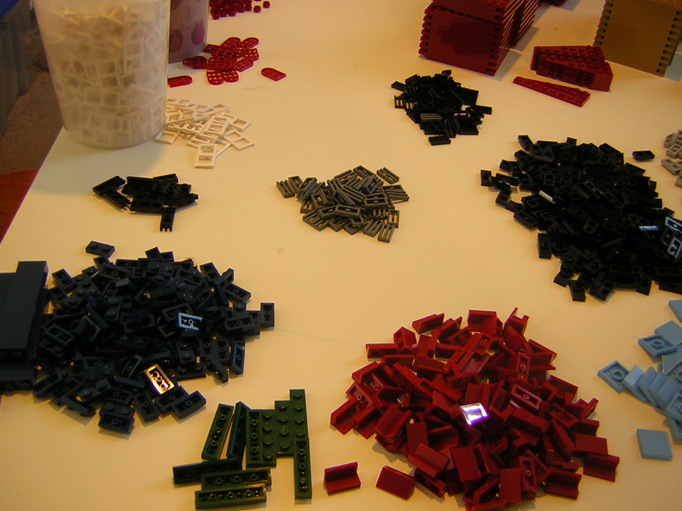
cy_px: 240
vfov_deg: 36.8
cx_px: 361
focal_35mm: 39
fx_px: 768
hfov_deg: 47.8
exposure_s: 1/7
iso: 50
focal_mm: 4.7
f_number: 2.6
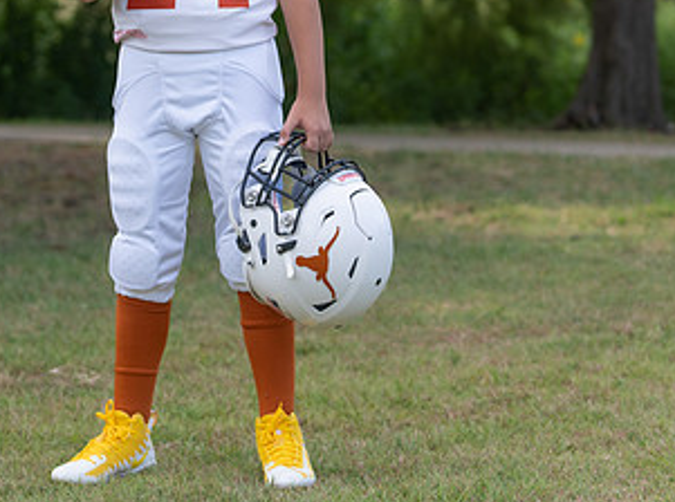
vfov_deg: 9.5
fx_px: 2995
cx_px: 210
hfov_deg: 12.8
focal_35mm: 154
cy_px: 38
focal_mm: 70
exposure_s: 1/400
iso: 100
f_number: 2.8
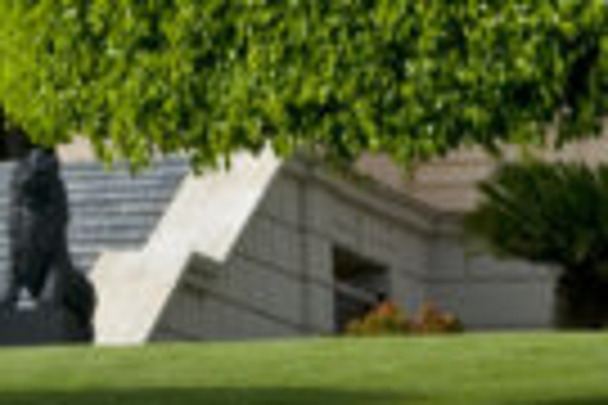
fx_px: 8055
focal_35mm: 477
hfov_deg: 4.3
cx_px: -257
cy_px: -954
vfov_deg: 2.8
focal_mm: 42
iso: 200
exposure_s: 1/640
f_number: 8
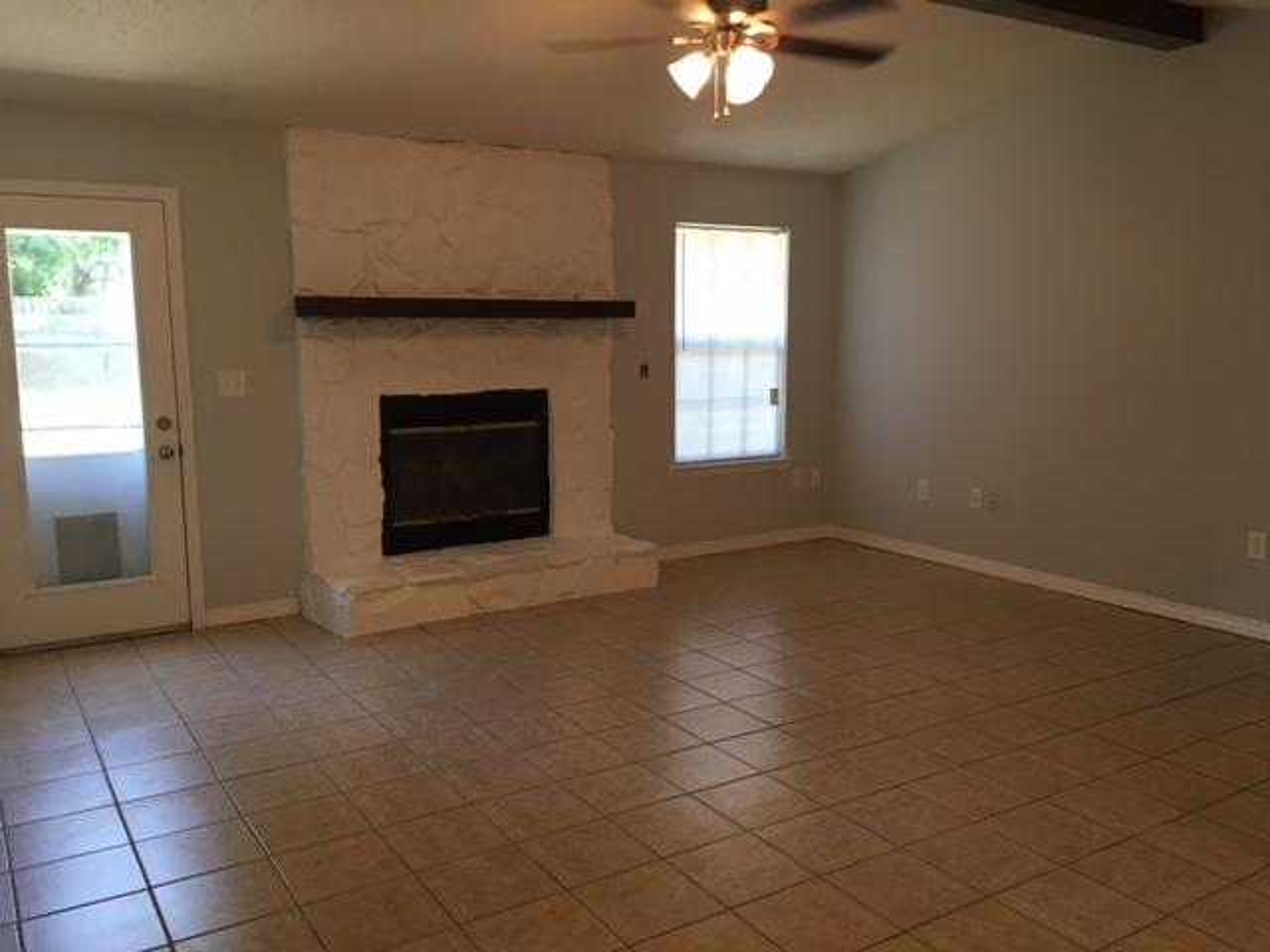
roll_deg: +1.3
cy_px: 476
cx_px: 635
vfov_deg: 48.2
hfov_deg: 61.7
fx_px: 1064
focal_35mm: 29
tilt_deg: -6.9
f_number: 2.2
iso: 64
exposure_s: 1/30
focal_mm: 4.15
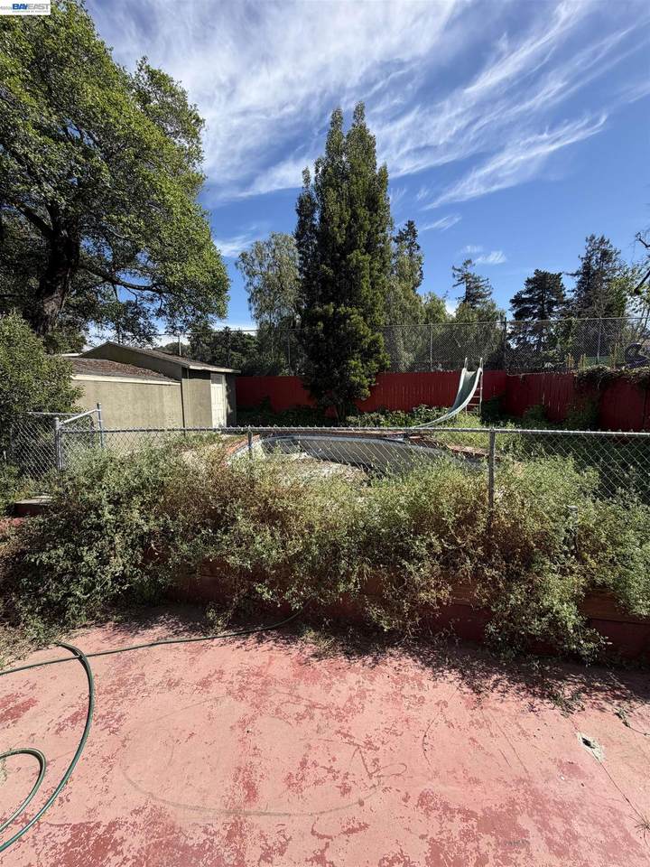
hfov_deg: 85.7
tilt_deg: -5.1
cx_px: 325
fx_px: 351
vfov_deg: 102.1
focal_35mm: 14
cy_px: 434
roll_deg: +1.0
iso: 32
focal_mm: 2.22
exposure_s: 1/770
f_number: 2.2
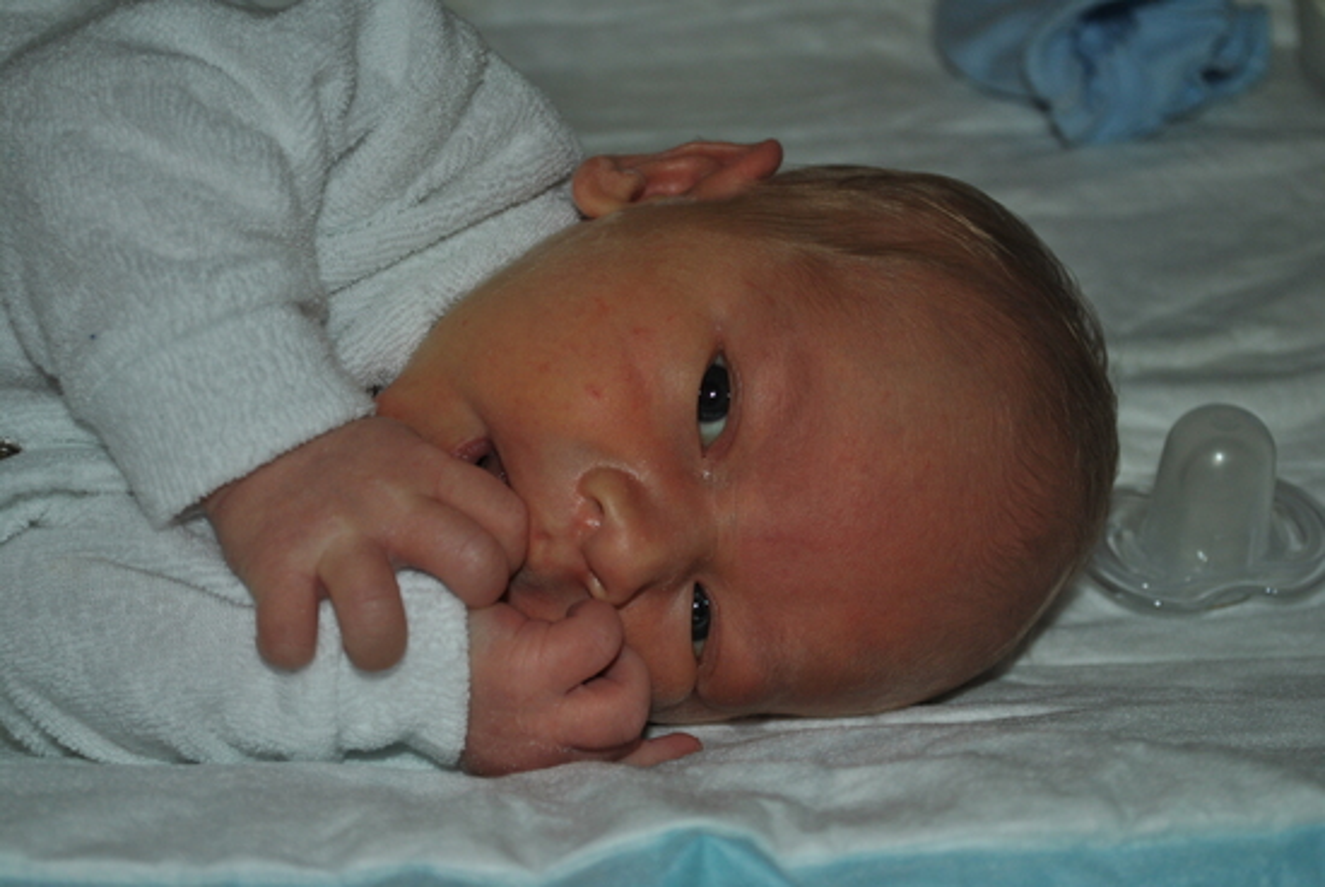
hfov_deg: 29.2
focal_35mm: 69
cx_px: 662
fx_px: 2542
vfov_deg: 19.8
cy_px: 444
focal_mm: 46
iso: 200
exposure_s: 1/60
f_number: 5.3
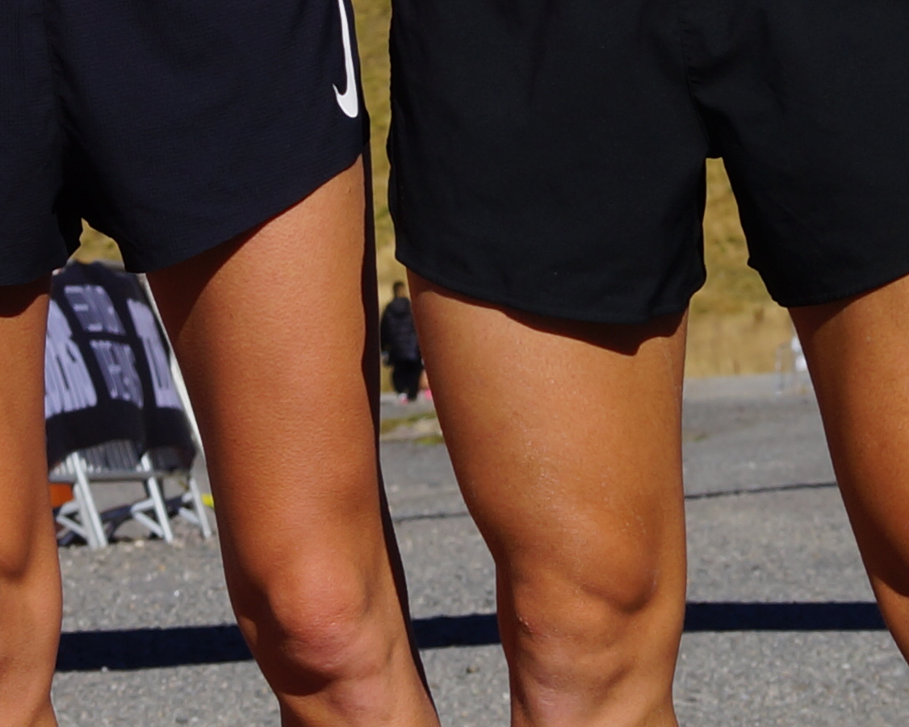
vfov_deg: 4.4
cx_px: 36
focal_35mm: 350
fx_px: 9417
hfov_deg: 5.5
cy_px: -588
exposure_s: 1/250
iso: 100
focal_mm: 70
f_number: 13
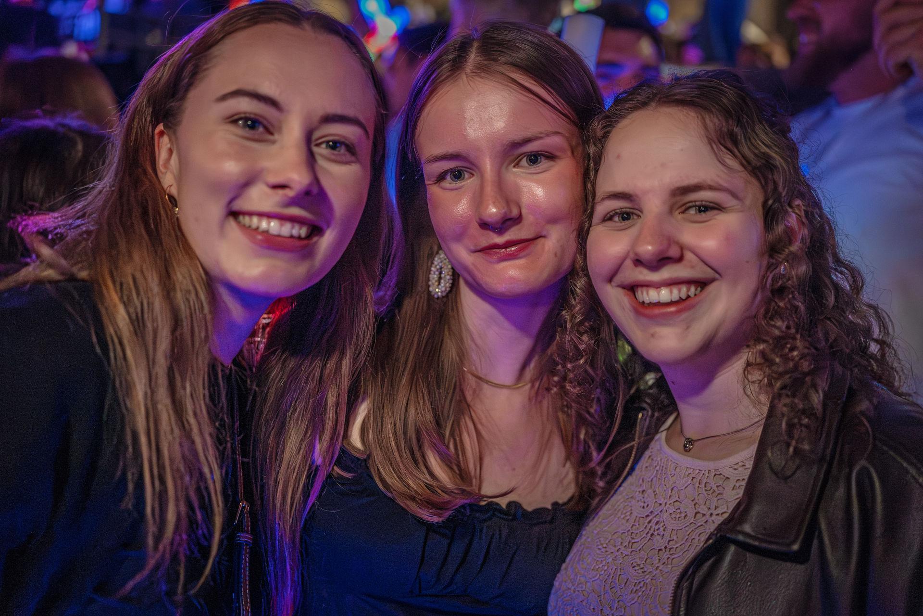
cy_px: 308
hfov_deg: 54.4
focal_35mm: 35
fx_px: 897
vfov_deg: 37.9
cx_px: 462
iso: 20000
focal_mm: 35
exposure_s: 1/160
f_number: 2
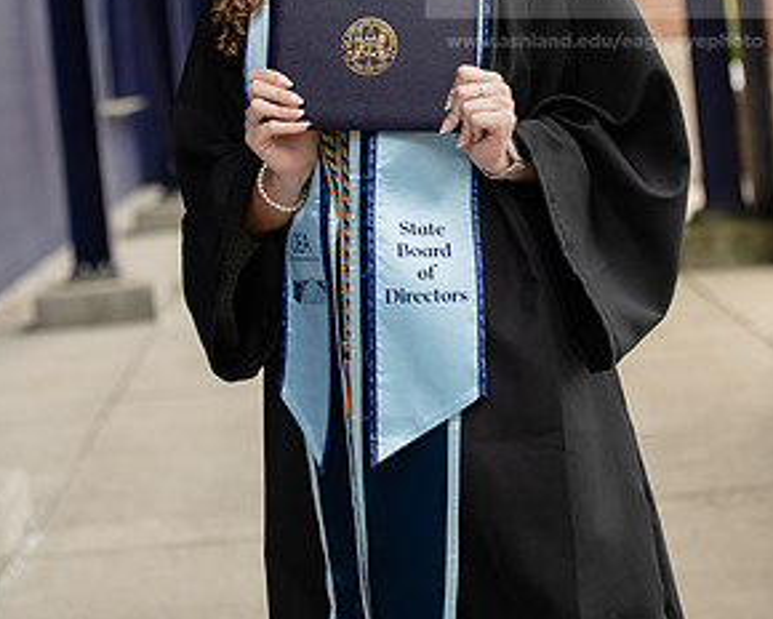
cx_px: 384
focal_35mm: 102
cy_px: 69
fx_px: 2334
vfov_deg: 14.9
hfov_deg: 18.8
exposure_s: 1/400
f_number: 3.2
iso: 320
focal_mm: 70
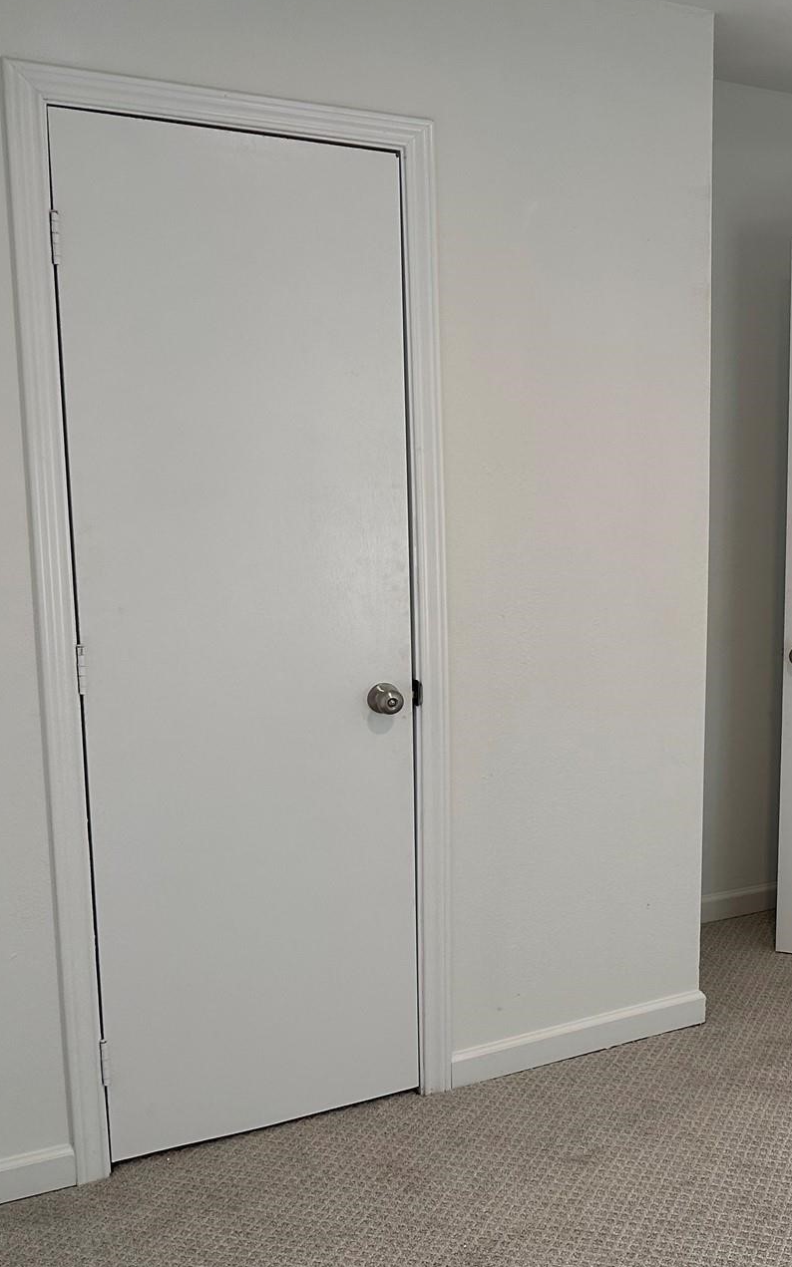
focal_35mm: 41
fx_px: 1416
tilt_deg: -9.5
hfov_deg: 27.7
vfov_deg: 48.2
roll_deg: -2.5
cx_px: 935
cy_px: 656
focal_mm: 6.86
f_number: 1.78
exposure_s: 1/120
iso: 125
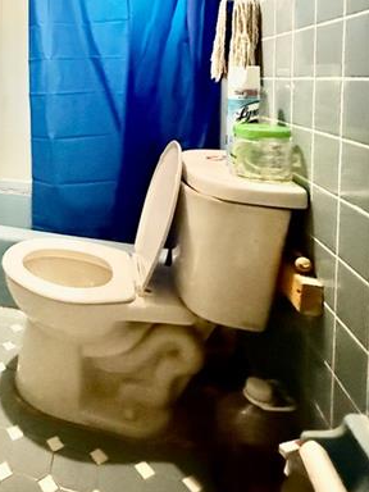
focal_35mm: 28
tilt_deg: -0.3
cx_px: 3
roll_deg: -0.7
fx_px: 398
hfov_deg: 43.0
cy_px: 92
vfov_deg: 58.2
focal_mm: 2.22
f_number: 2.2
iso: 1600
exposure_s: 1/41
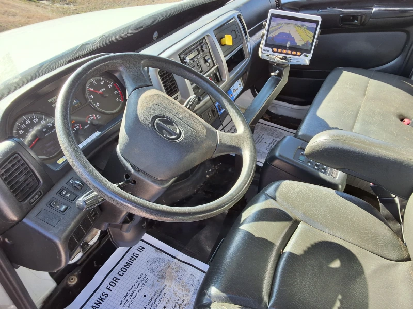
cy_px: 154
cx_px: 206
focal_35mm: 28
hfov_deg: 63.4
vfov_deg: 49.7
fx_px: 334
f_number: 1.9
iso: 32
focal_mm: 2.91
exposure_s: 1/152
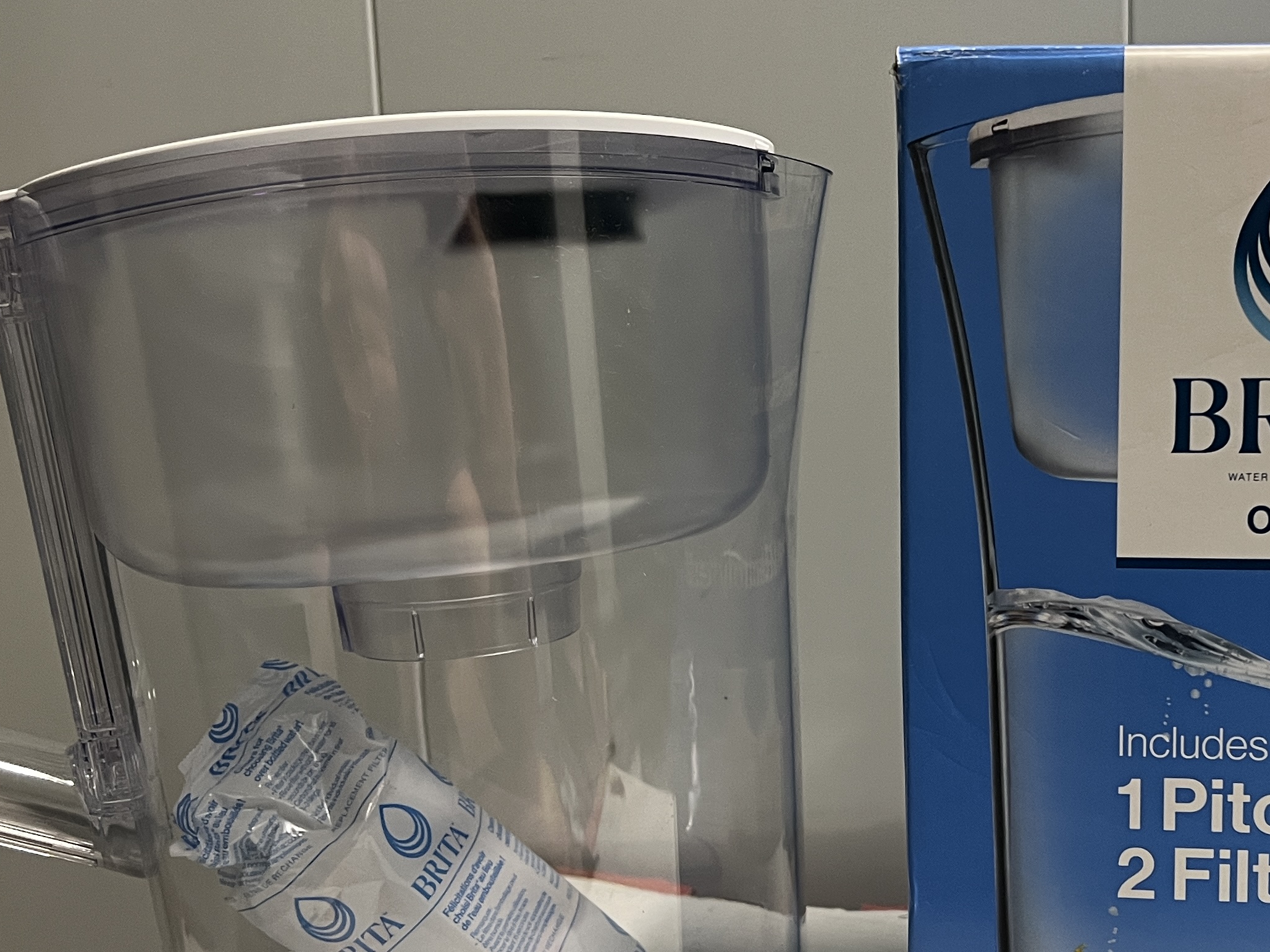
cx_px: 980
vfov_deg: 28.4
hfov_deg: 36.5
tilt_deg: -9.4
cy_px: 614
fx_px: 1871
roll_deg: +2.2
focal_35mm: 51
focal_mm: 5.7
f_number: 1.5
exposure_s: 1/60
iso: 160
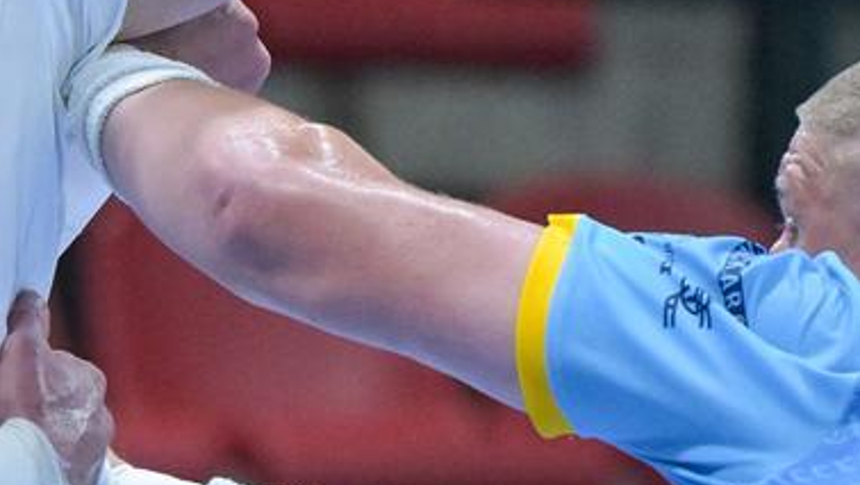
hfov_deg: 2.4
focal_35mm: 886
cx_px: -39
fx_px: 20213
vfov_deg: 1.4
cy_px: 346
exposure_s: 1/3200
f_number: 2.8
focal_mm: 200
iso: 4000
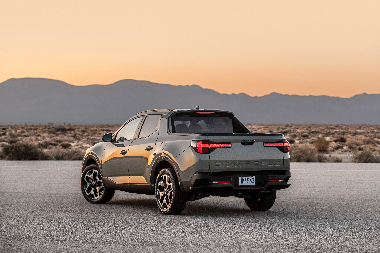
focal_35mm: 100
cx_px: 190
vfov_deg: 13.7
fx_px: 1055
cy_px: 126
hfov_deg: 20.4
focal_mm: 100
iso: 64
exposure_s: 1/15
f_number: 5
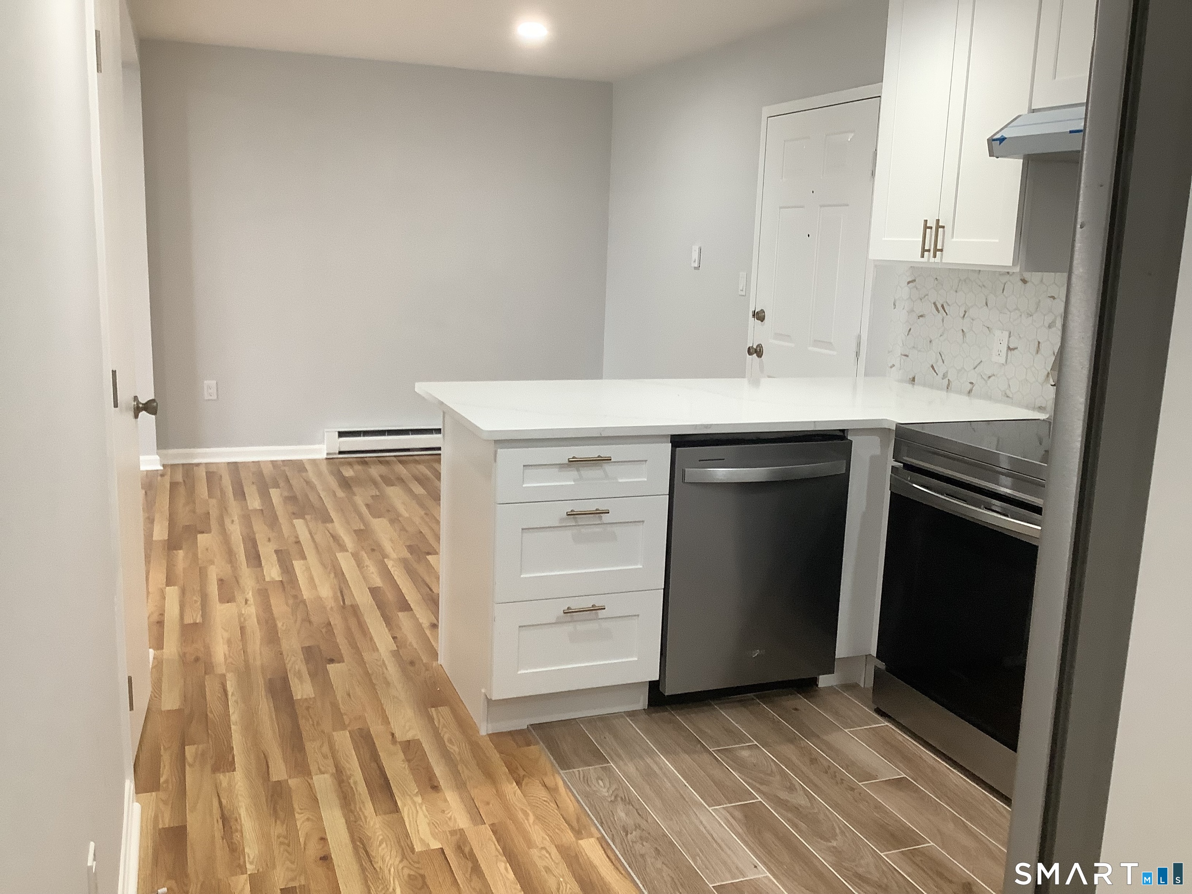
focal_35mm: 31
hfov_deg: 58.4
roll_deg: -3.1
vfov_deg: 45.4
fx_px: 1067
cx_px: 596
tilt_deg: -12.8
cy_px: 447
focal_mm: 3.3
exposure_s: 1/60
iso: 125
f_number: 2.4
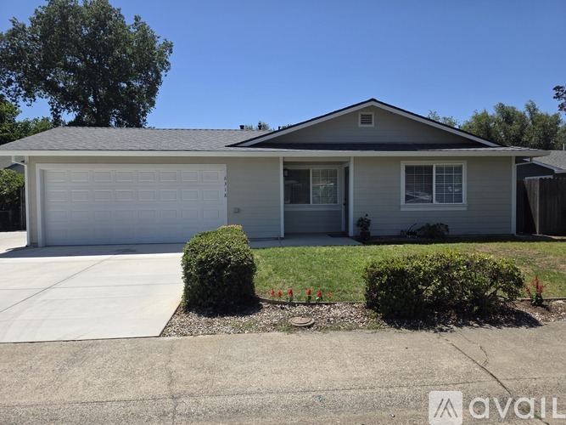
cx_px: 283
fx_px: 376
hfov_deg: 73.9
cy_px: 212
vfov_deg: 58.9
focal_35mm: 23
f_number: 1.7
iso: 80
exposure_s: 1/7626
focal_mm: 6.3
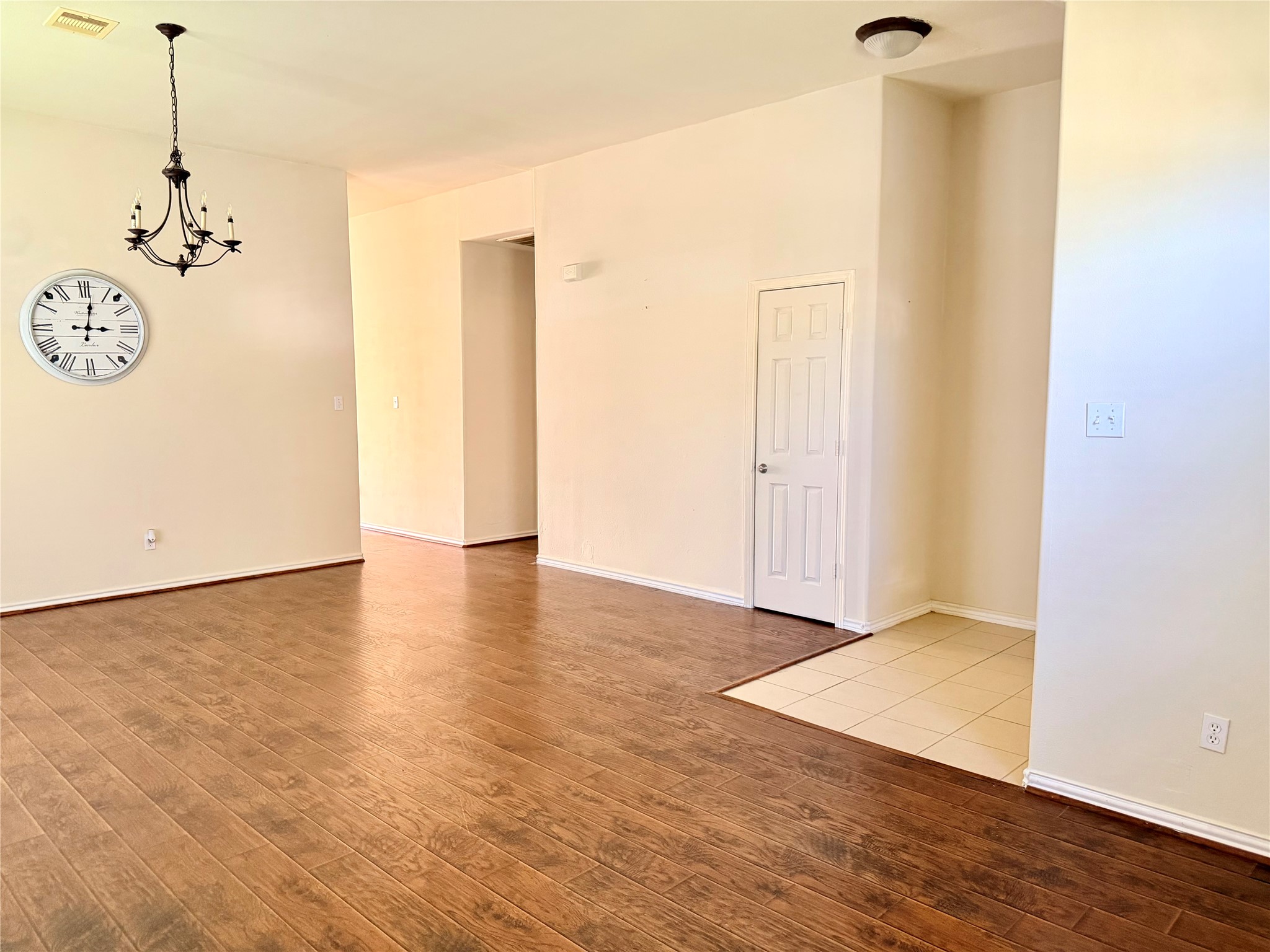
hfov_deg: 71.6
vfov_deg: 56.8
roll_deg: -0.4
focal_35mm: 24
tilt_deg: -5.4
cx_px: 635
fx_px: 881
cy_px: 476
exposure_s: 1/60
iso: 640
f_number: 1.78
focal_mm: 6.76
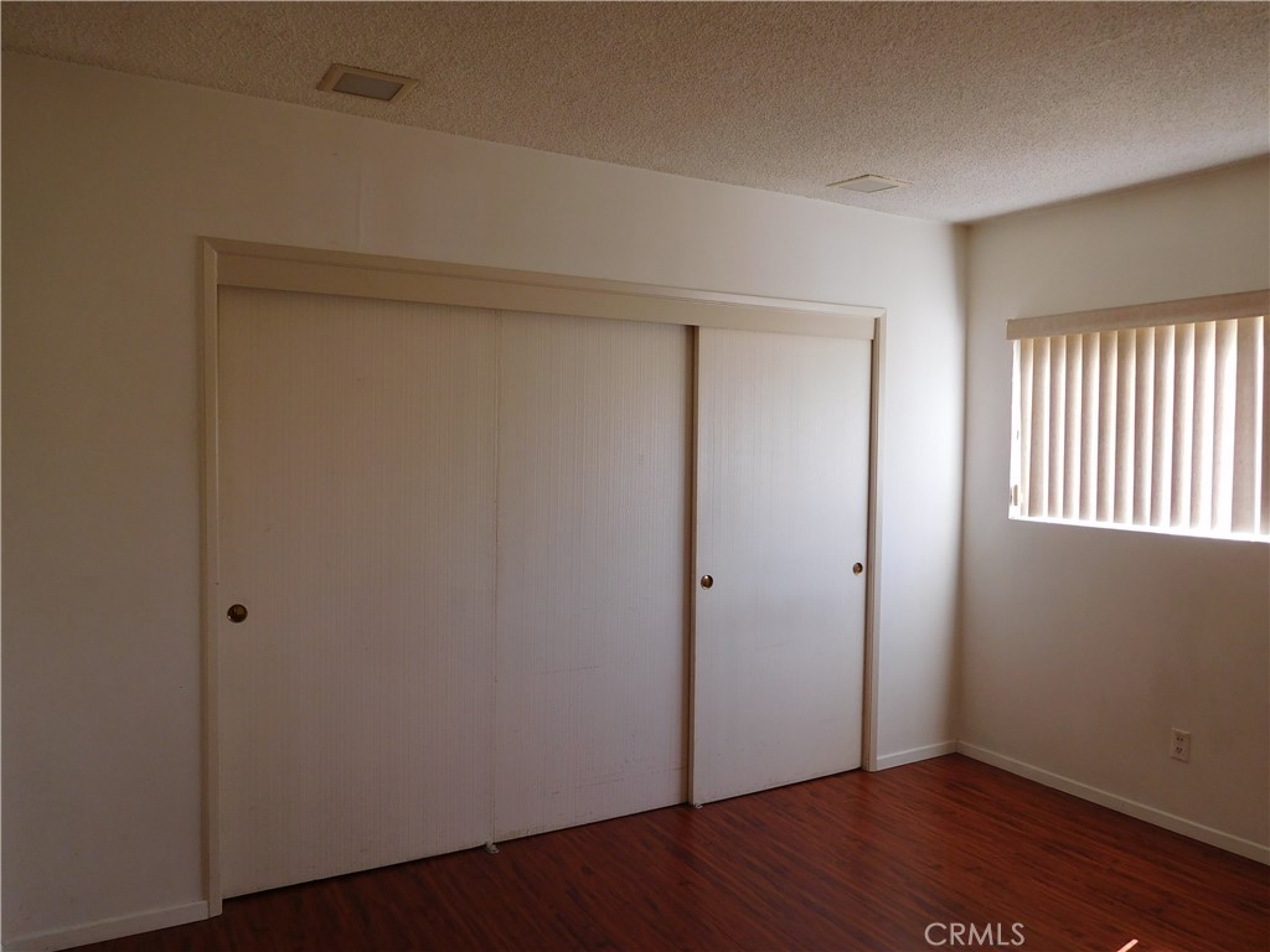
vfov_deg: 54.9
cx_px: 635
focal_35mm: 25
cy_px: 476
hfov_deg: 69.4
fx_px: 917
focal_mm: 4.5
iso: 125
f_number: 3.4
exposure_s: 1/60
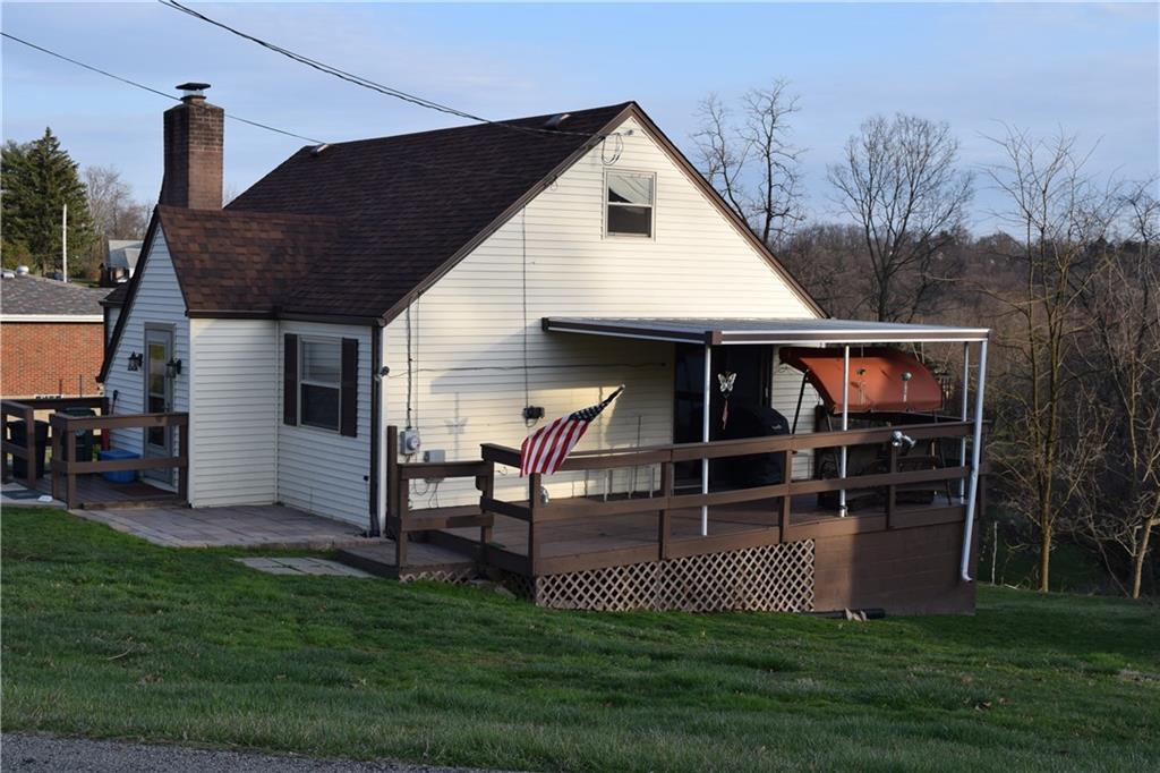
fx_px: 1546
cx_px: 580
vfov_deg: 28.1
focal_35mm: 48
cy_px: 386
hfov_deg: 41.1
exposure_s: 1/250
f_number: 8
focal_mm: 32
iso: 200
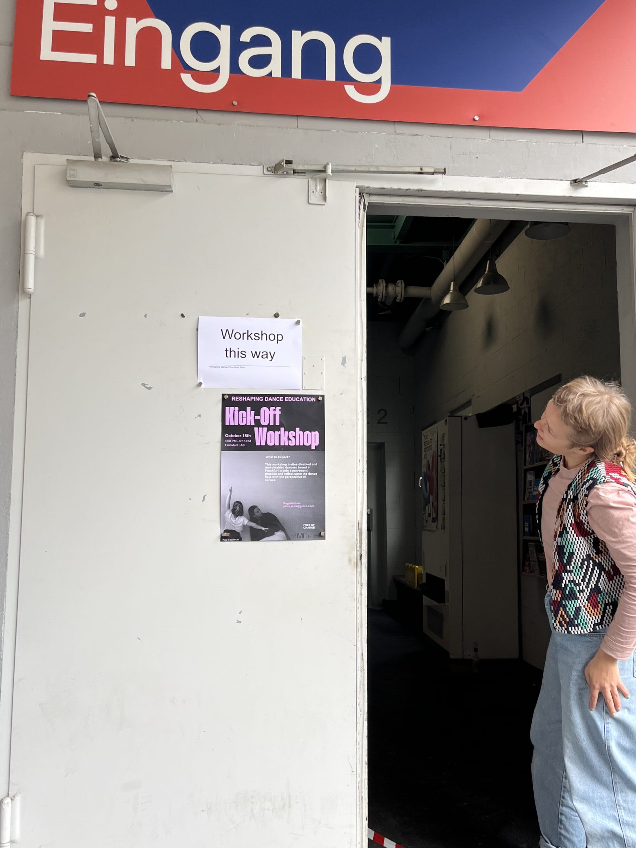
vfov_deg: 58.3
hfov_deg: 45.4
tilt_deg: +6.9
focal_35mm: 31
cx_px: 350
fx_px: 759
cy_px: 445
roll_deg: +0.1
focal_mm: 5.1
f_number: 1.6
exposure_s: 1/122
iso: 32
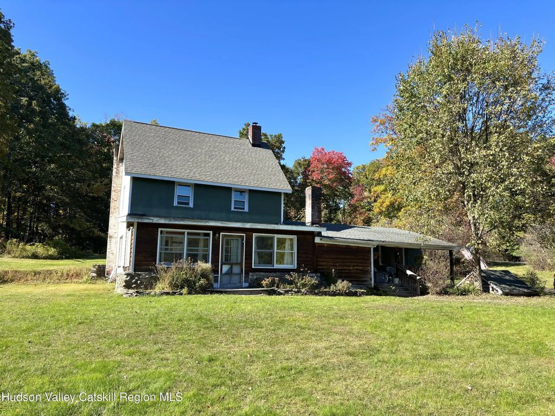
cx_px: 278
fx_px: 417
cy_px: 208
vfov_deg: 53.1
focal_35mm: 26
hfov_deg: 67.3
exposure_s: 1/1279
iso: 50
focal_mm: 5.96
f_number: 1.6
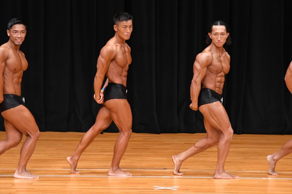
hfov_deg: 7.2
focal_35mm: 285
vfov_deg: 4.8
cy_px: 97
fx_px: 2311
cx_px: 146
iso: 4000
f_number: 5.6
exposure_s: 1/400
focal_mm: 190
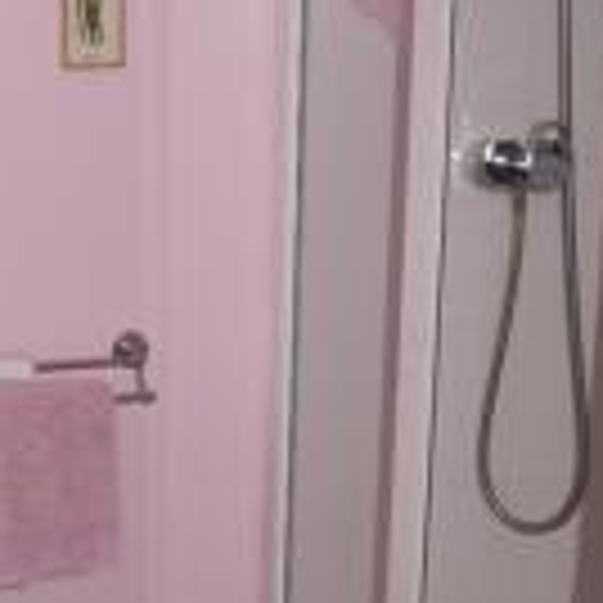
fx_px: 1478
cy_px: 317
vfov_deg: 23.1
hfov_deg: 22.5
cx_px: 61
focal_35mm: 75
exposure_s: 1/160
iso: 100
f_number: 5
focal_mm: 18
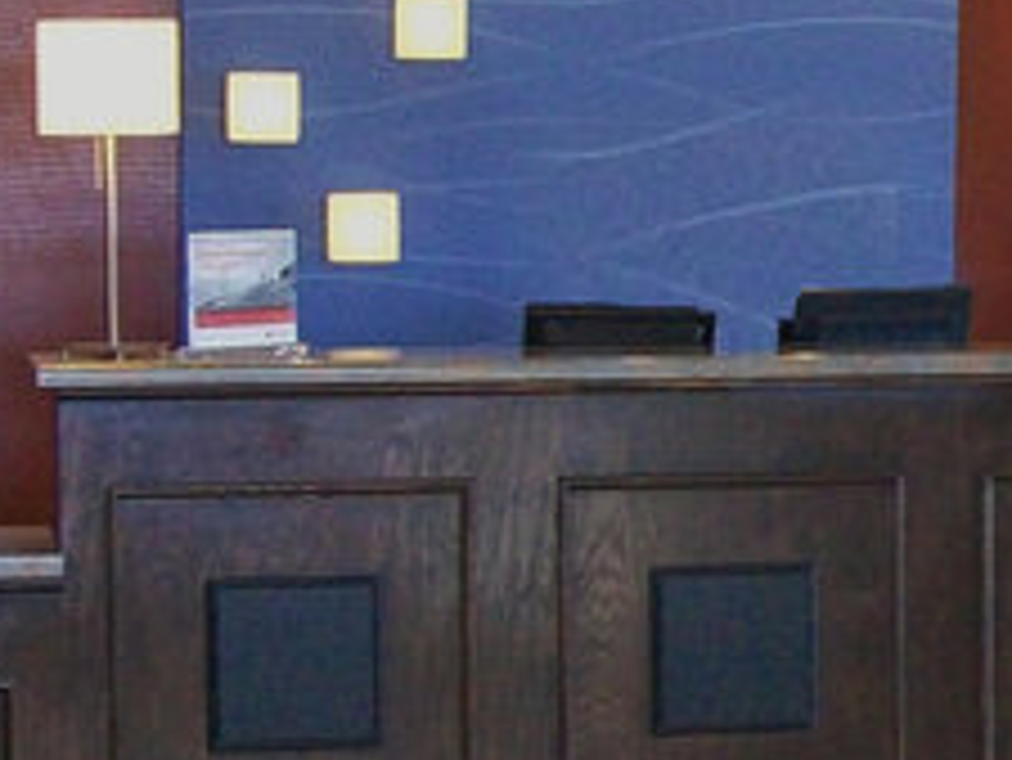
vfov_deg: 11.6
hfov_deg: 15.0
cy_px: 531
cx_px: 1124
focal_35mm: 128
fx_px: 3744
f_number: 2.7
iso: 200
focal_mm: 6
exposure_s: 1/30
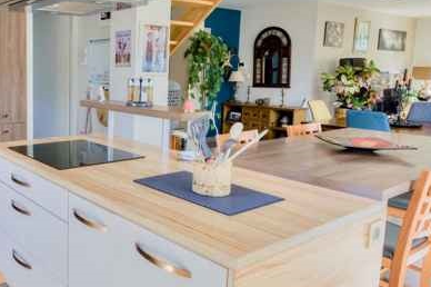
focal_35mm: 33
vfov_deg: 39.8
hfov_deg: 52.4
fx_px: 395
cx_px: 69
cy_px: 121
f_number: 8
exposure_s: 1/320
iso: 800
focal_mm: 16
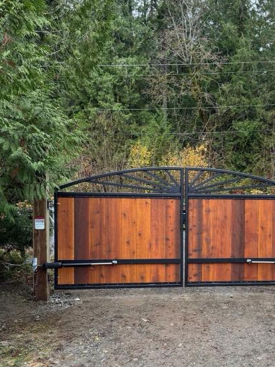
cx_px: 196
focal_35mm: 35
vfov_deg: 52.3
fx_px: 371
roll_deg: -0.2
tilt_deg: -1.6
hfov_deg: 39.9
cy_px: 221
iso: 160
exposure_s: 1/121
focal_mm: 6.76
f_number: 1.78
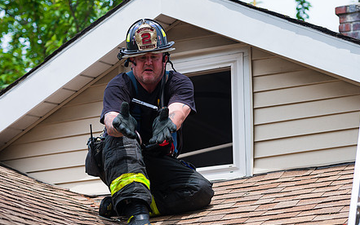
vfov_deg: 8.8
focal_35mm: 150
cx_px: 164
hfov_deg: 13.9
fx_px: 1472
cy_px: 109
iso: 200
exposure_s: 1/1600
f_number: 3.2
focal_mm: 112
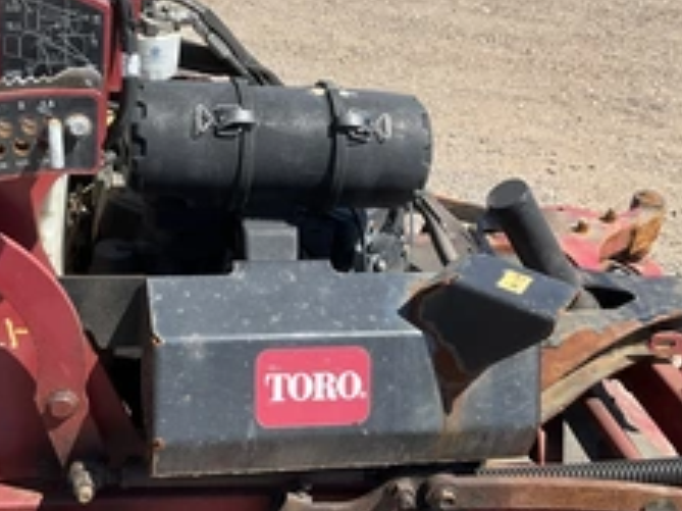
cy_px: 205
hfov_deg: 36.5
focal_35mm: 52
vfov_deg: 27.9
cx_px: 232
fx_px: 1024
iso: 25
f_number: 1.8
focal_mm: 3
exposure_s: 1/898
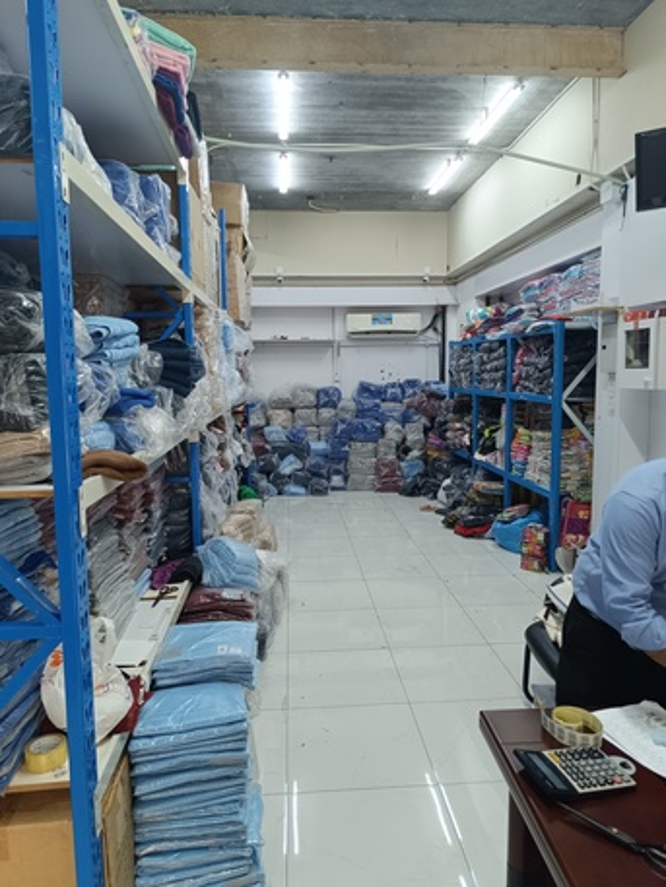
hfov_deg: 56.8
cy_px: 444
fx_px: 615
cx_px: 333
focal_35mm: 24
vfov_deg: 71.6
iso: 475
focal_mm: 6.14
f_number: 1.65
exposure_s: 1/100
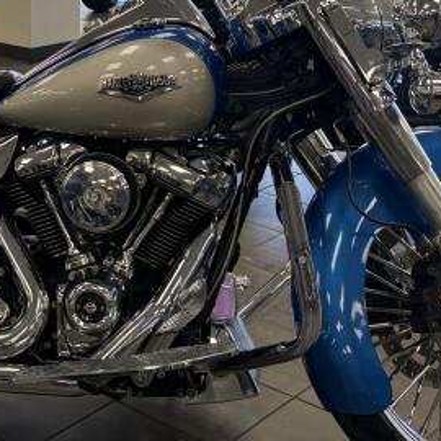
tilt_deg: -11.6
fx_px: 980
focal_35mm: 68
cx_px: 57
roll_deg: +1.2
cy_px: 69
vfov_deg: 24.8
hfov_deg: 24.7
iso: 125
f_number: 1.6
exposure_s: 1/200
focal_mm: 5.96
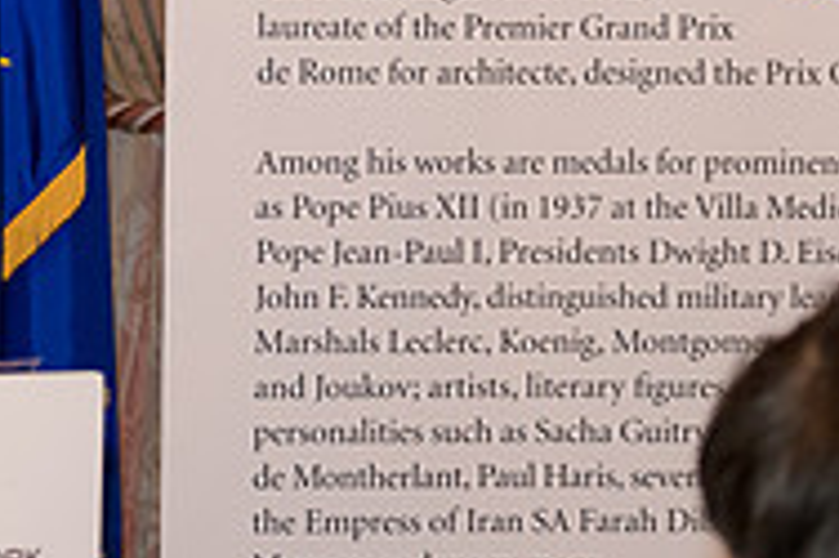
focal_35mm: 253
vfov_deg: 5.4
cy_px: -20
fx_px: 5891
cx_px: -187
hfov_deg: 8.1
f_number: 3.2
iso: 1250
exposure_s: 1/125
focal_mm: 82
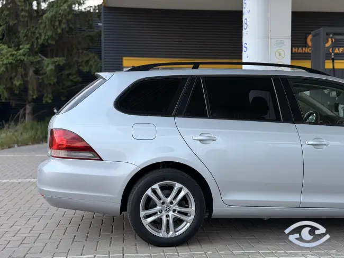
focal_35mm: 48
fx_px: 477
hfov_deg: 39.6
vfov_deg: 30.3
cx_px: 172
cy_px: 129
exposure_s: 1/73
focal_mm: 6.76
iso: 100
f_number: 1.78
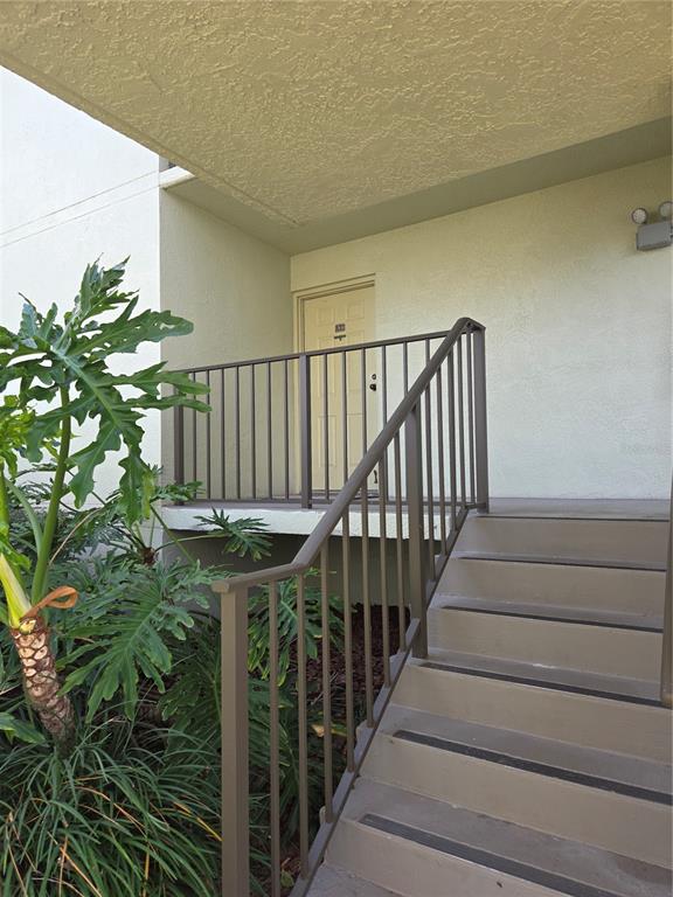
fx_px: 596
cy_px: 448
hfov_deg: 58.9
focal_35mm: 23
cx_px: 336
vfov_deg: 73.9
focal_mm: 5.4
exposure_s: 1/126
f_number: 1.8
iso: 25
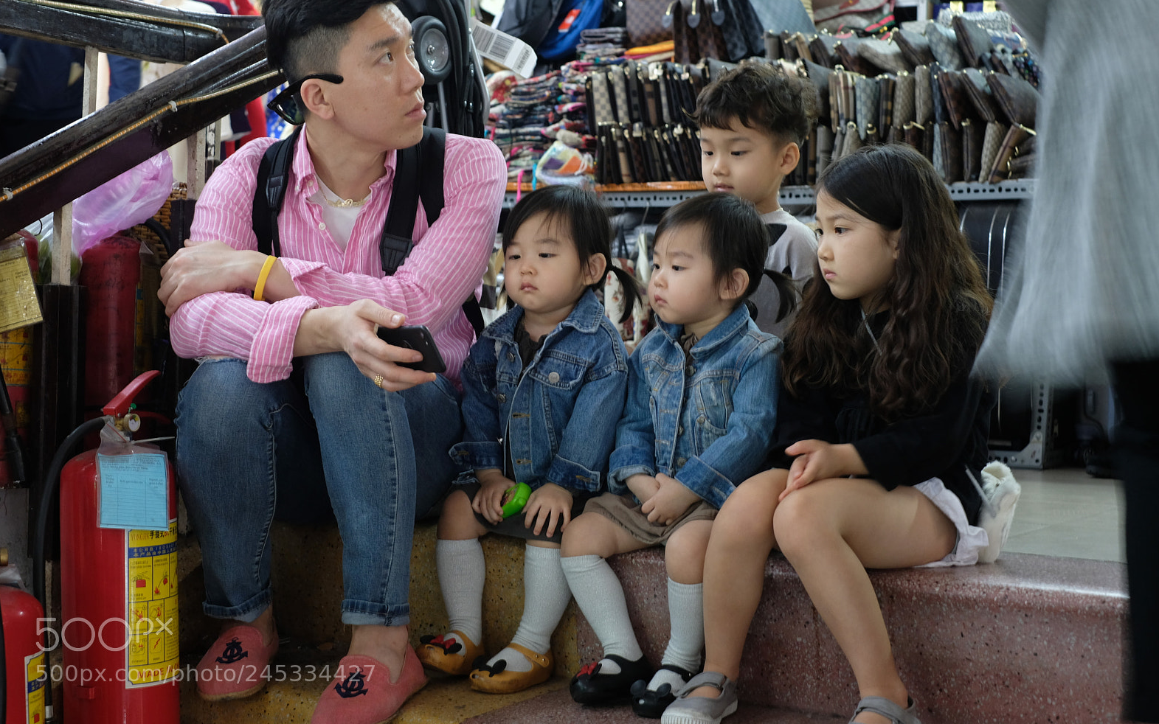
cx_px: 580
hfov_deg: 36.9
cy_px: 338
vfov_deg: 23.6
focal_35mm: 55
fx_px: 1737
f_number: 4
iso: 800
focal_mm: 35
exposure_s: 1/10
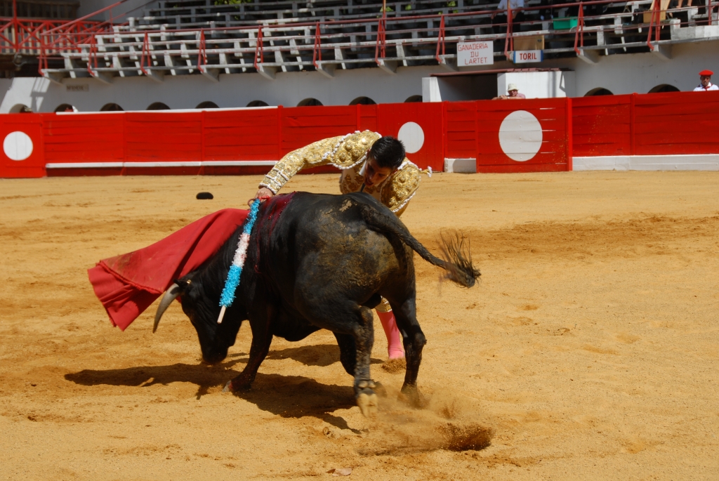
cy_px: 240
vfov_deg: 15.2
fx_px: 1799
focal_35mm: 90
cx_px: 360
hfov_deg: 22.6
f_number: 6.7
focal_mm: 60
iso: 100
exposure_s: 1/350
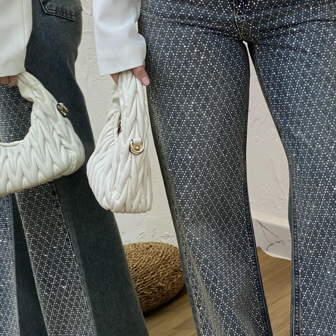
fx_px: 1087
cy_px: 195
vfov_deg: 17.6
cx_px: 258
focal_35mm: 99
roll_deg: +1.4
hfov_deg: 17.5
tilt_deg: -19.3
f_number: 2
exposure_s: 1/100
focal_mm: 6
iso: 100
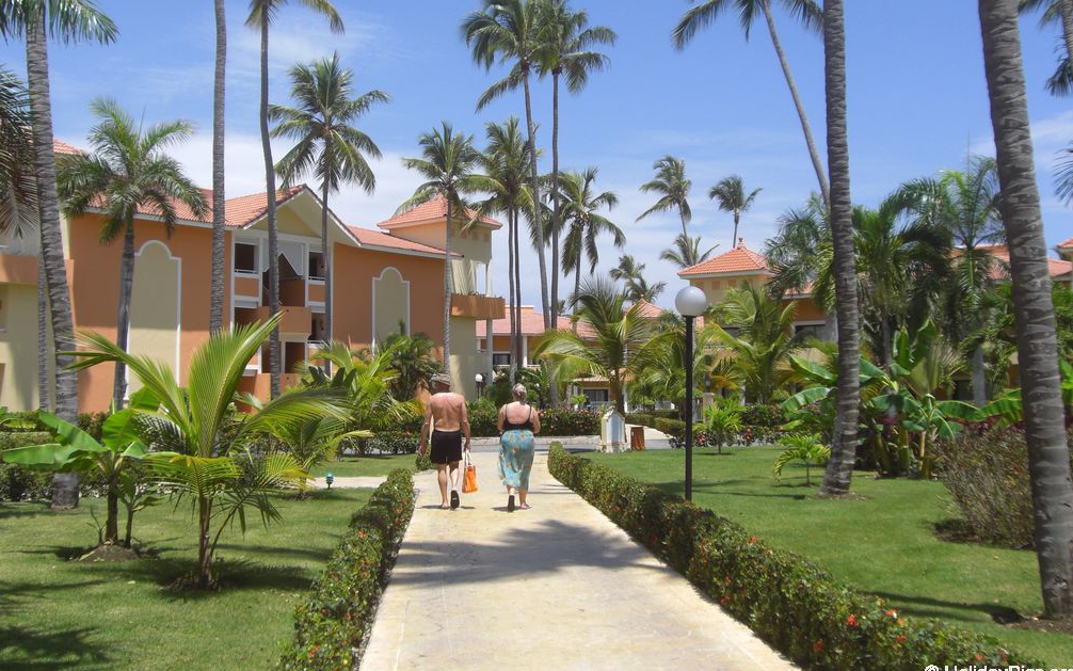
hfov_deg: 48.2
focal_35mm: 41
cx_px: 533
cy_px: 281
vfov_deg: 31.2
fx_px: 1199
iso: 64
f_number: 8
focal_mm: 6.2
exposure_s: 1/160
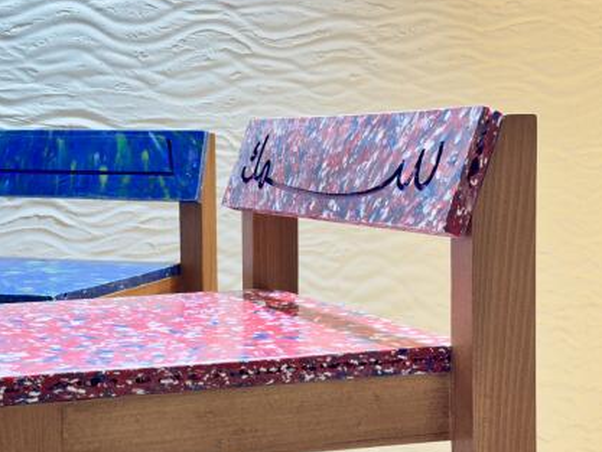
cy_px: 211
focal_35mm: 69
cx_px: 178
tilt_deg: -2.2
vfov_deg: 21.3
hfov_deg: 27.9
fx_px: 1200
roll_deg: +0.0
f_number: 1.78
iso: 125
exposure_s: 1/50
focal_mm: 6.76
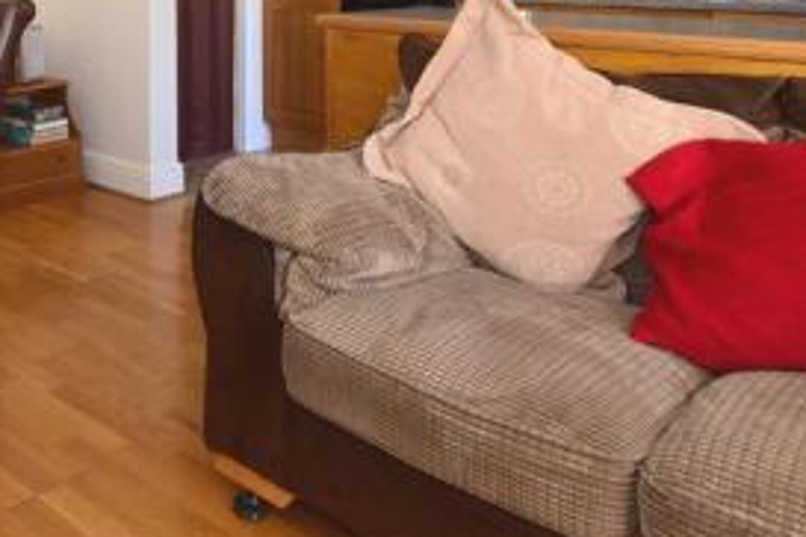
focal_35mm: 36
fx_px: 806
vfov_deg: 32.5
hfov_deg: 47.3
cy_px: -52
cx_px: 68
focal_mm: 10
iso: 640
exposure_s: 1/20
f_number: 6.3
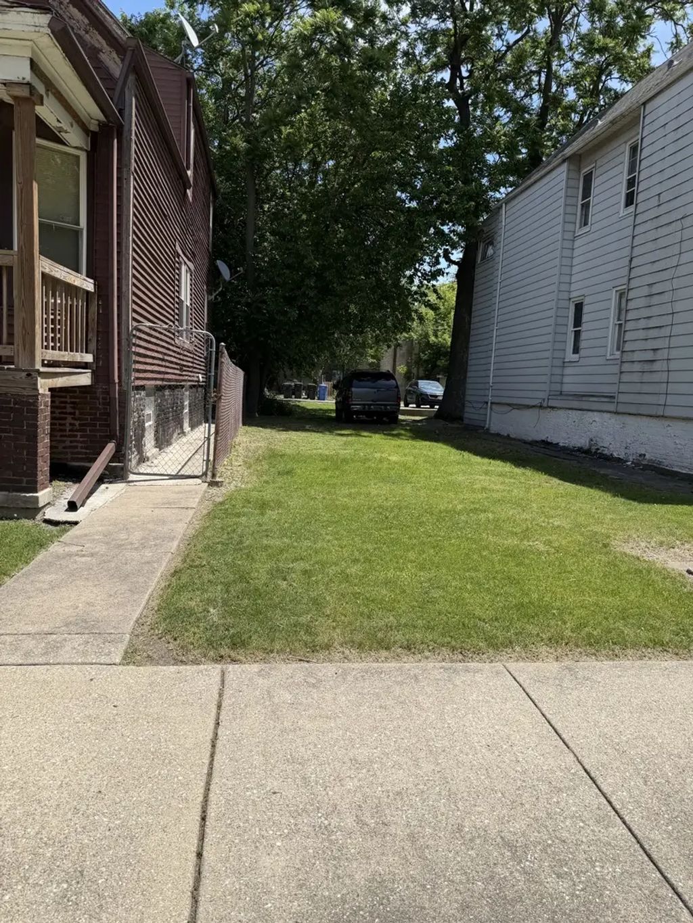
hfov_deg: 56.8
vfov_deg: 71.6
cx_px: 346
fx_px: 641
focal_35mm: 24
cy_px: 462
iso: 80
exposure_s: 1/4167
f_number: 1.78
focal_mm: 6.76
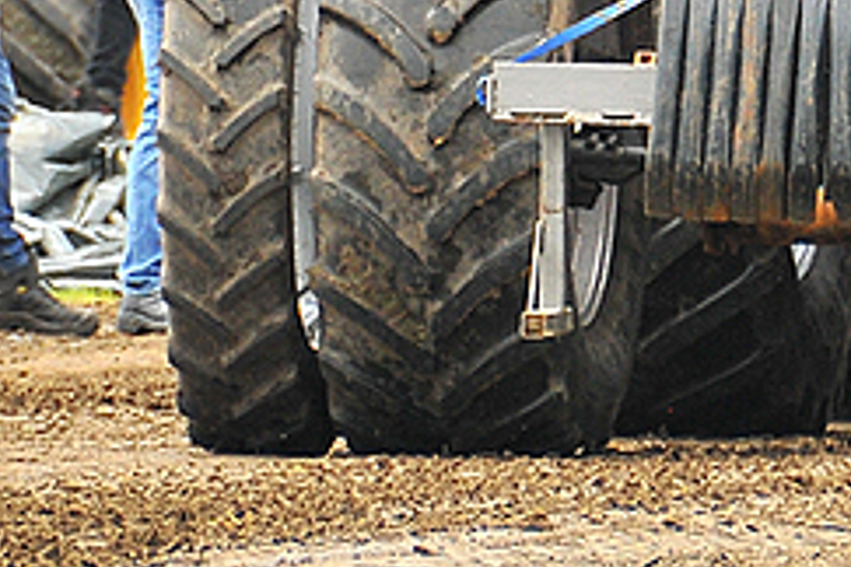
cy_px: -301
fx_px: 35834
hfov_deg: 1.4
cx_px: 960
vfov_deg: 0.9
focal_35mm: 1516
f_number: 5.6
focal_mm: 240
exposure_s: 1/800
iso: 500
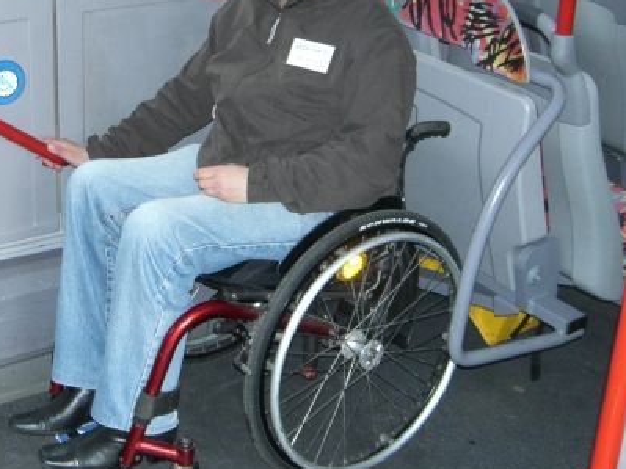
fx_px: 1103
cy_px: 138
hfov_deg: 31.5
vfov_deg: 23.8
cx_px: 218
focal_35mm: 61
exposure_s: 1/60
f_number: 2.8
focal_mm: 7.9
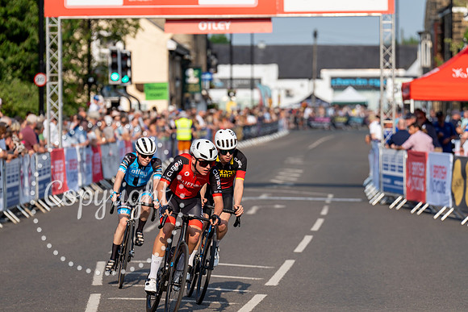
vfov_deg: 6.9
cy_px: 156
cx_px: 234
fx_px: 2595
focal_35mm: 200
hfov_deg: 10.3
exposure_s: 1/1000
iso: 160
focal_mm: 194
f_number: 4.5
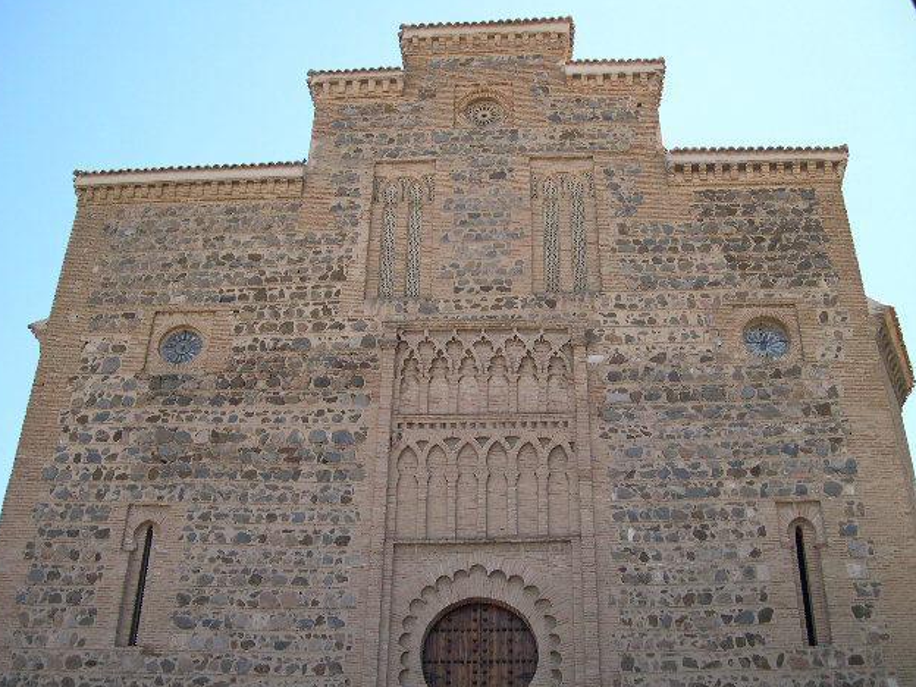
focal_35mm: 39
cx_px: 449
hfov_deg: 47.9
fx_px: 1032
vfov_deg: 36.8
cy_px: 338
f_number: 2.8
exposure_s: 1/506
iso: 100
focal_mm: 8
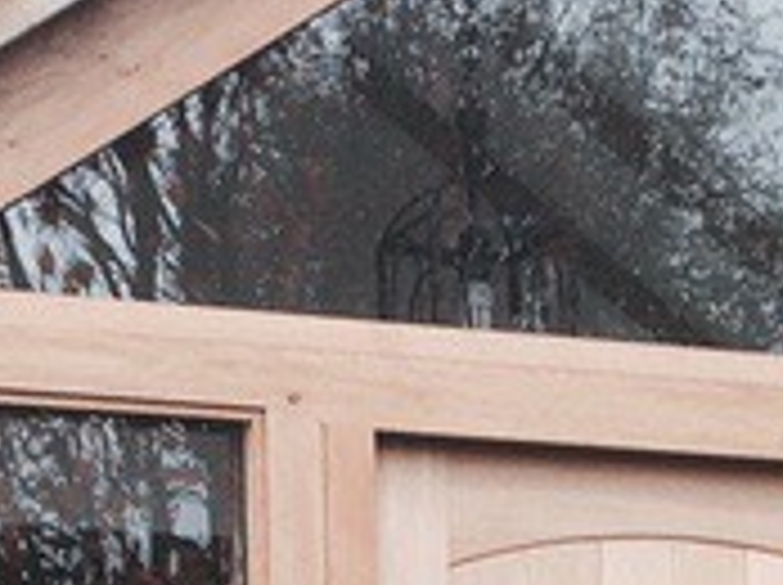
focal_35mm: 171
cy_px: 1035
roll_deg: +2.3
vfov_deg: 8.4
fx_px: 3863
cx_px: 698
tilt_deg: +2.7
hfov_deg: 11.5
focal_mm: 4.15
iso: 32
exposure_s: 1/119
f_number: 2.2
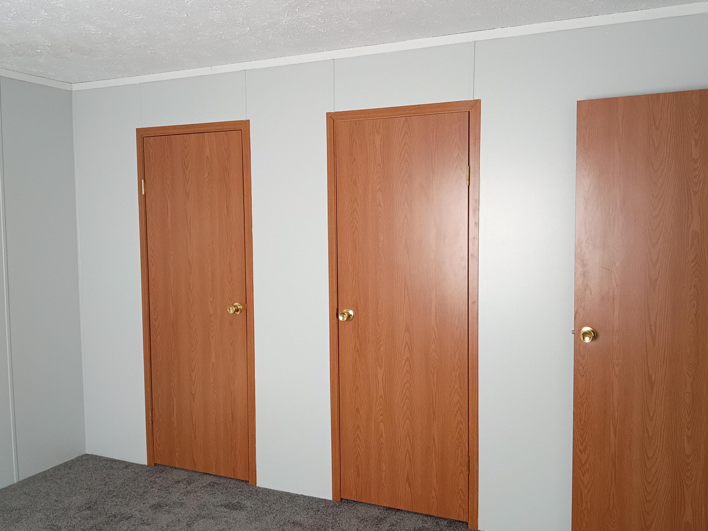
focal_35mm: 31
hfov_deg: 58.4
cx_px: 350
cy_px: 268
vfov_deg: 45.4
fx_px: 634
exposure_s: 1/40
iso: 831
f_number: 2.2
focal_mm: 3.42
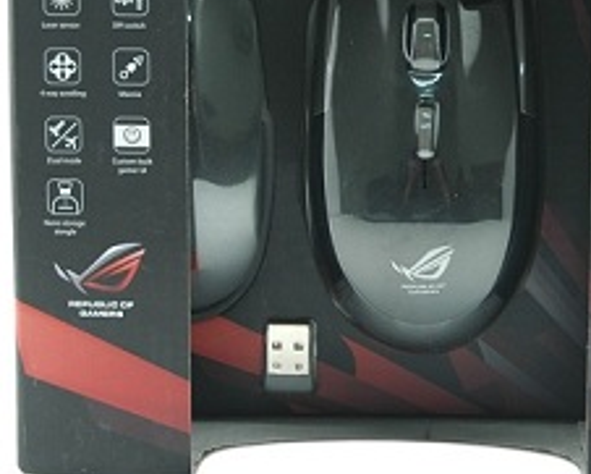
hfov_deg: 18.0
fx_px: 1857
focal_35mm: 106
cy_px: 80
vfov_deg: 14.4
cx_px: 382
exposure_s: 1/30
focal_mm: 31
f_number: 4
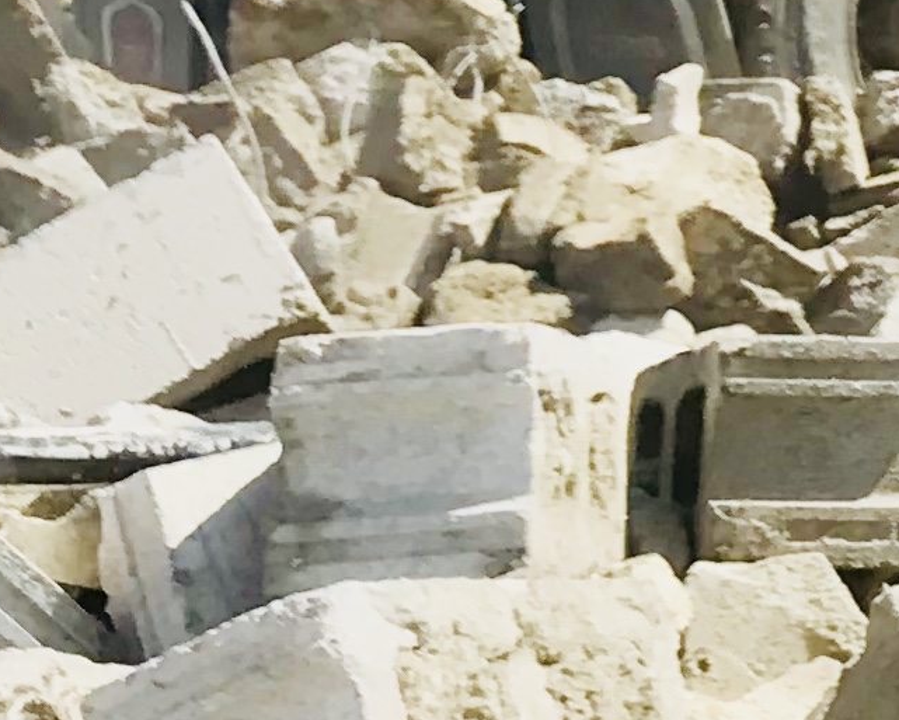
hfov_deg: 9.5
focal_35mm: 172
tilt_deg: +1.4
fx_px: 4577
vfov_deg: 8.7
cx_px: 2408
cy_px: -501
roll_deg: +0.1
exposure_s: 1/1064
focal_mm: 3.99
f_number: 1.8
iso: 20
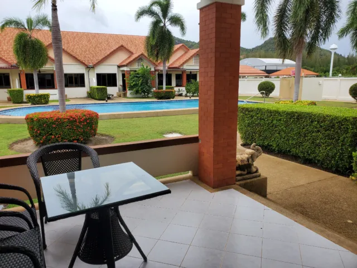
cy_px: 134
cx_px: 178
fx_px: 268
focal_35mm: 26
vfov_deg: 53.1
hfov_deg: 67.3
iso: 50
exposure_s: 1/850
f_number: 2.4
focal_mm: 4.3
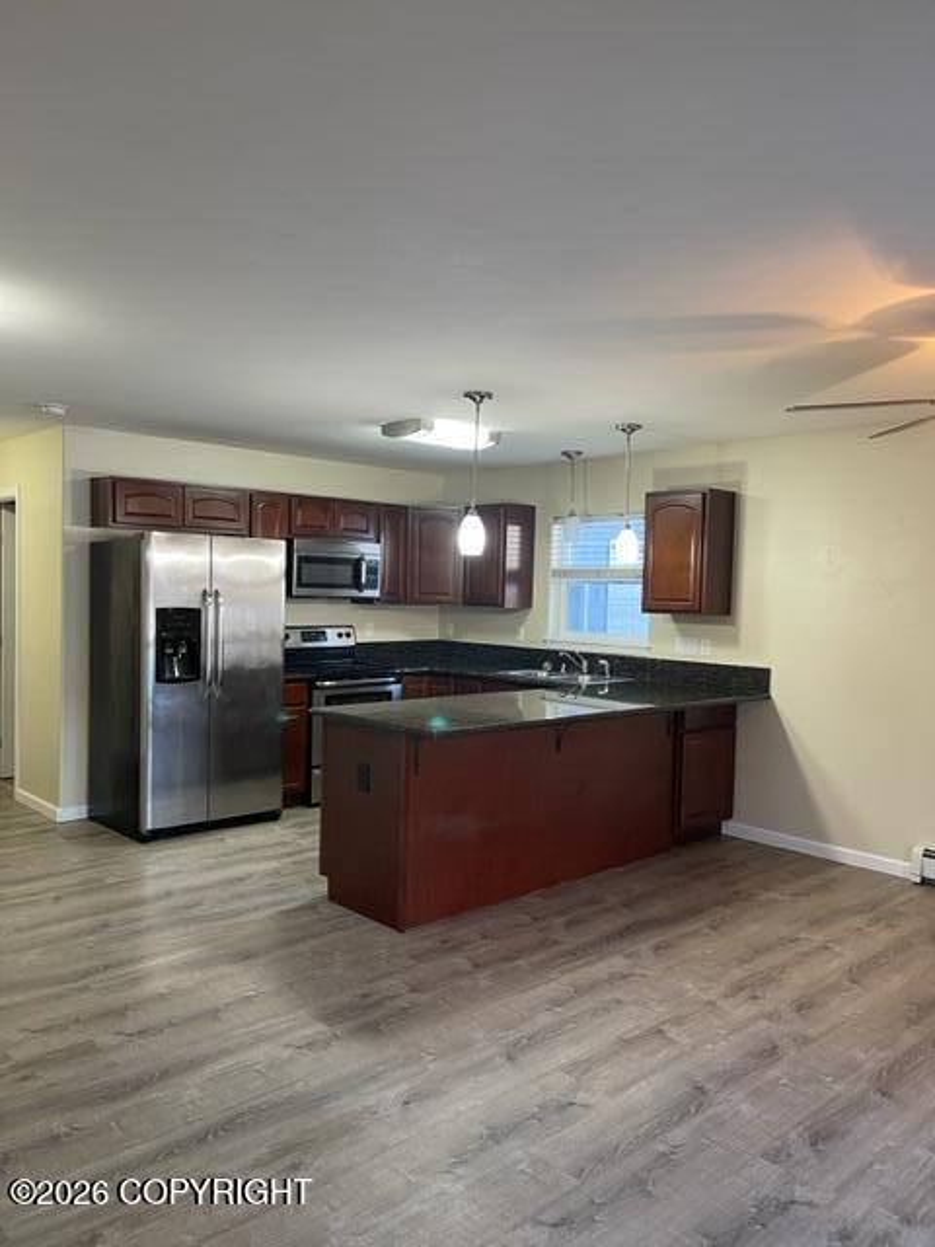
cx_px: 468
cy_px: 624
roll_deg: -1.6
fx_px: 936
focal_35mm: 26
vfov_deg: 67.3
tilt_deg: -2.6
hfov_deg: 53.1
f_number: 1.6
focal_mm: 5.1
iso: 160
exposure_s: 1/60
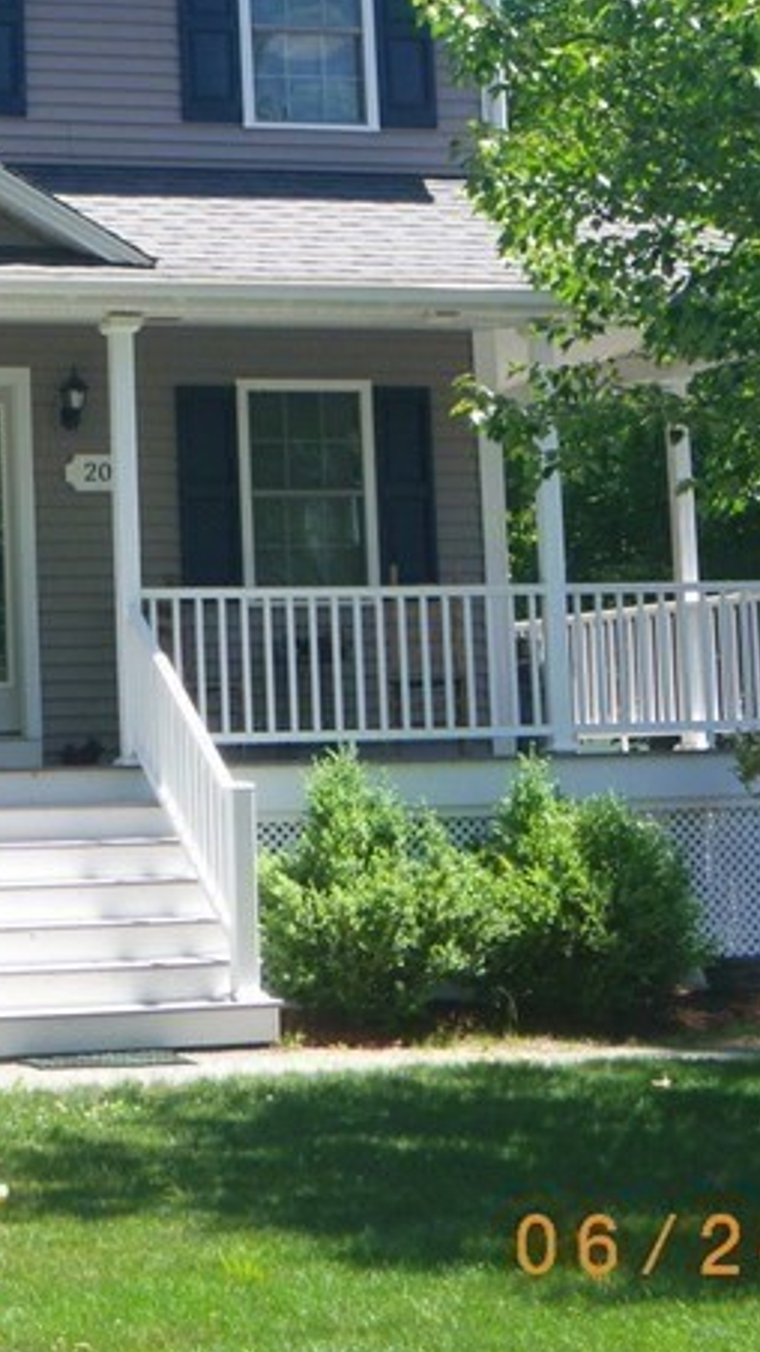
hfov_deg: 14.0
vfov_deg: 25.1
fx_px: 3012
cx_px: -138
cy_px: 362
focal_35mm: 84
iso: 80
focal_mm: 6.1
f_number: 4.6
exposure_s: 1/160
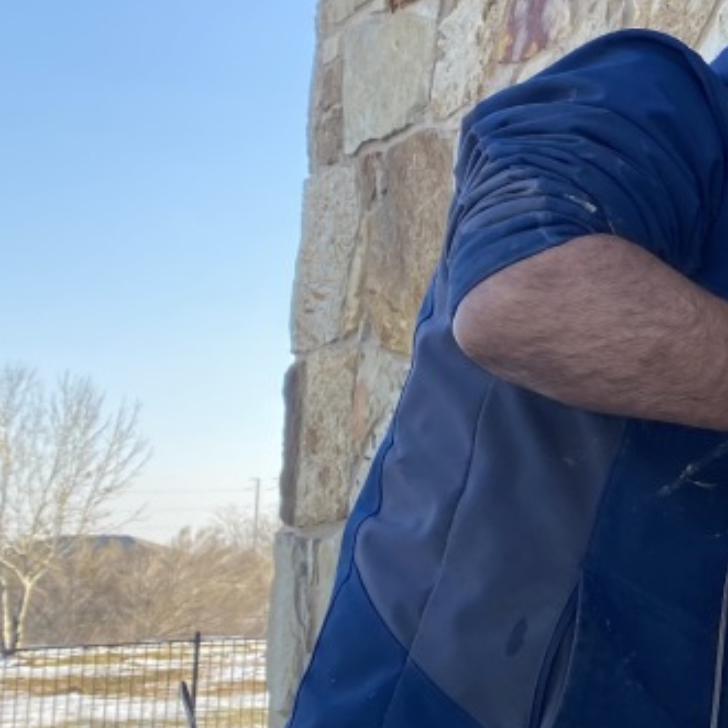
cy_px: 315
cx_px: 1076
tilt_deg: +9.4
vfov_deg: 24.3
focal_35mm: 71
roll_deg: -1.2
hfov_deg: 20.9
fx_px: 1689
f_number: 1.8
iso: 32
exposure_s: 1/296
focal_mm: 4.25
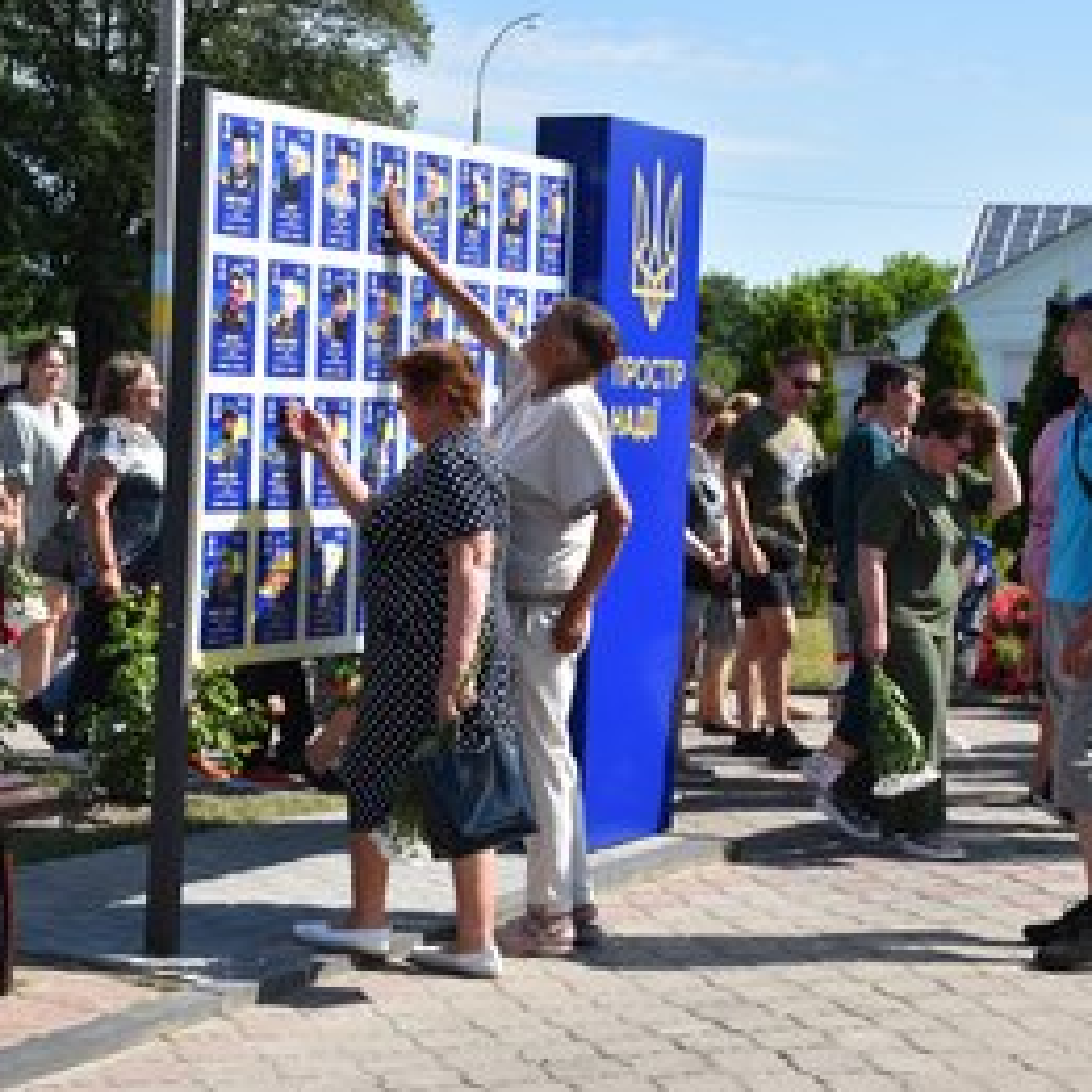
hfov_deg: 21.1
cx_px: 490
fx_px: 2927
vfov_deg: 21.1
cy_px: 540
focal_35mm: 82
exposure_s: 1/320
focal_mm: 42
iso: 200
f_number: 9
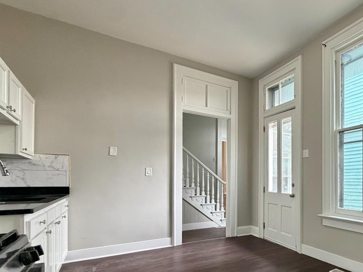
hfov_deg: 67.1
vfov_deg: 57.6
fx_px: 241
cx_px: 290
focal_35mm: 23
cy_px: 182
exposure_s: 1/120
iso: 250
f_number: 2.2
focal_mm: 2.22
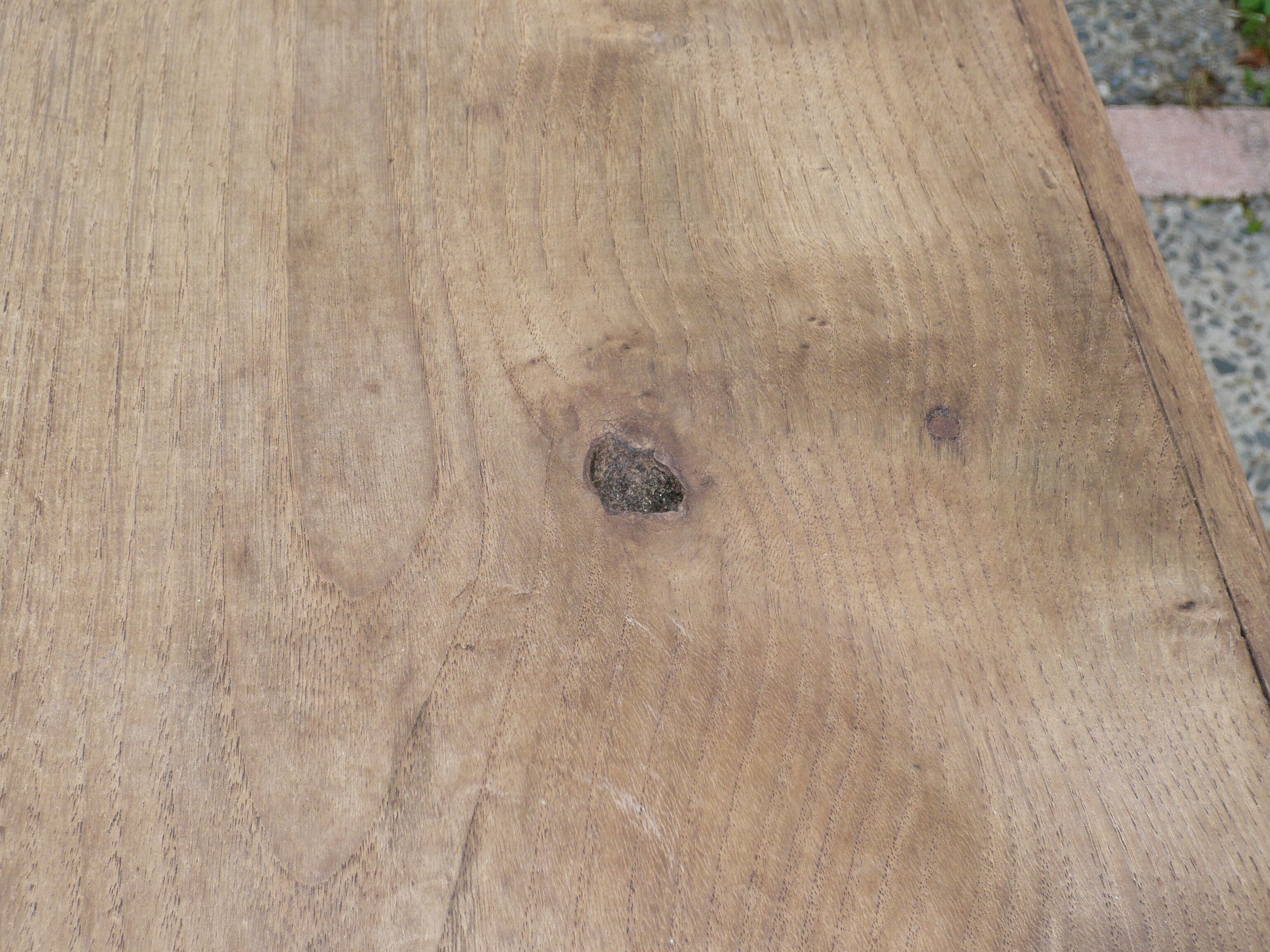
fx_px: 1981
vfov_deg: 27.0
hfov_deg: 35.5
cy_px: 476
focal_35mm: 54
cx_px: 635
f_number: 4
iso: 100
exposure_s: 1/125
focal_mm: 8.9
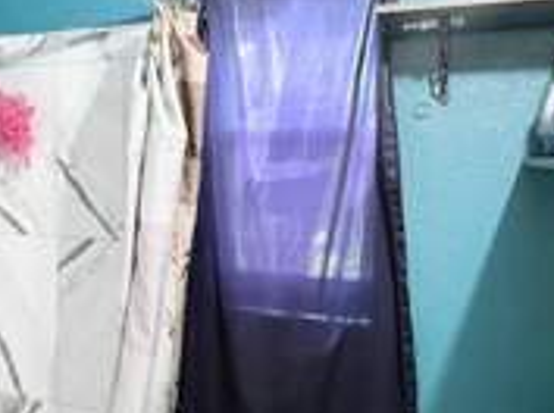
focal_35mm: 38
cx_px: 197
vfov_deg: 37.6
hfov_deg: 48.5
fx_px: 607
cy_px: 192
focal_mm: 2.22
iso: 640
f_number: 2.2
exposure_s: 1/60
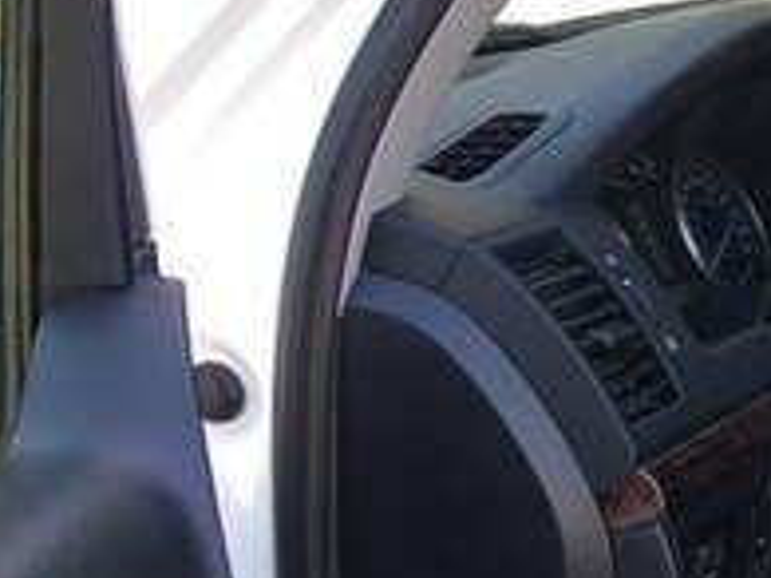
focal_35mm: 98
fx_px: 2181
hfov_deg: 17.2
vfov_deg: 14.8
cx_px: 1297
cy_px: 568
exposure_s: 1/118
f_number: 2.2
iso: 32
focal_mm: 4.15
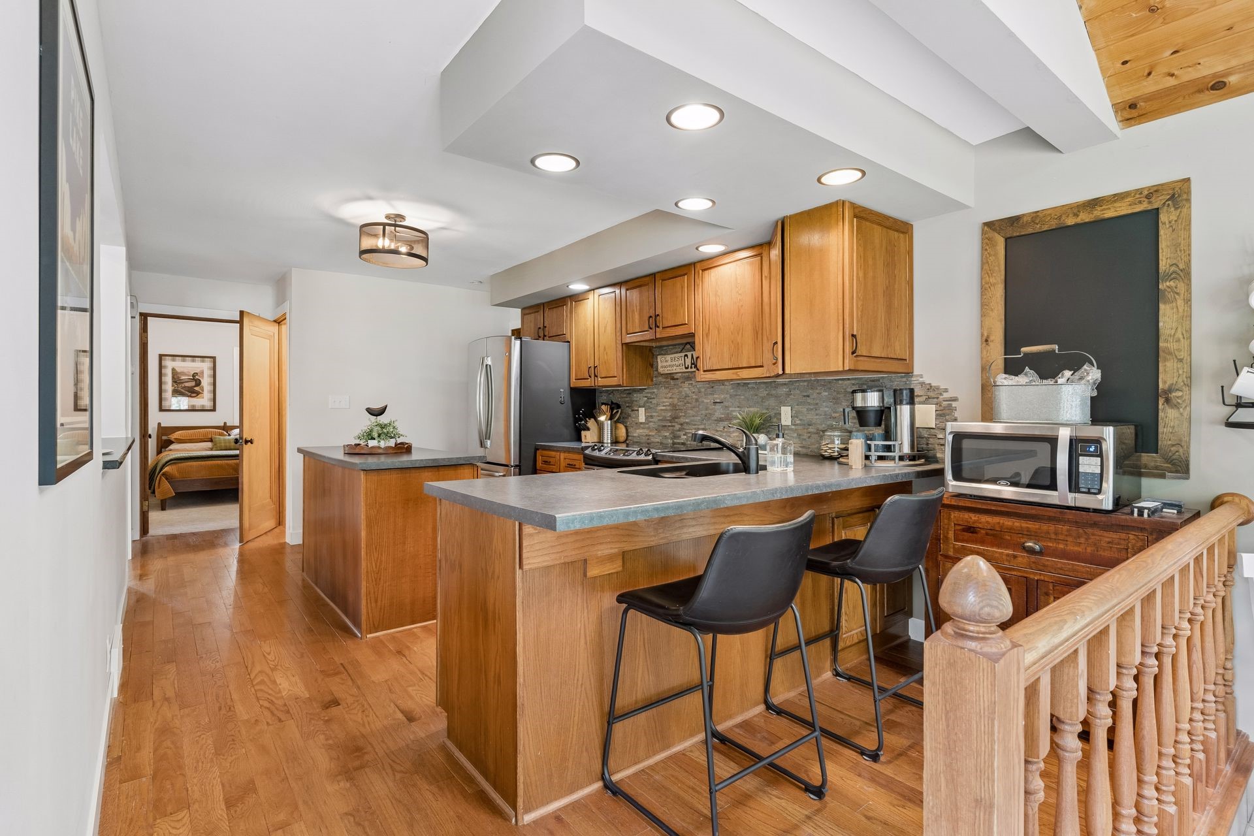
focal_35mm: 17
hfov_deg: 93.3
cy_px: 418
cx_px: 627
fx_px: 592
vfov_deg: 70.4
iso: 800
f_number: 8
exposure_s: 1/8
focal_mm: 17
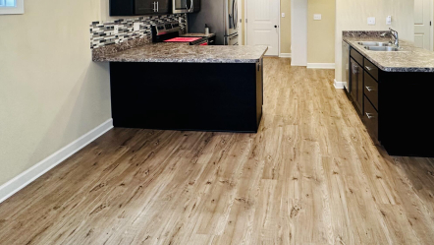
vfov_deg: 43.7
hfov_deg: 77.3
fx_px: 265
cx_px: 271
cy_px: 10
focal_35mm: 23
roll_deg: -0.2
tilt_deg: -1.8
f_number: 2.2
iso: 250
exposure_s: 1/120
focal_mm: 2.22
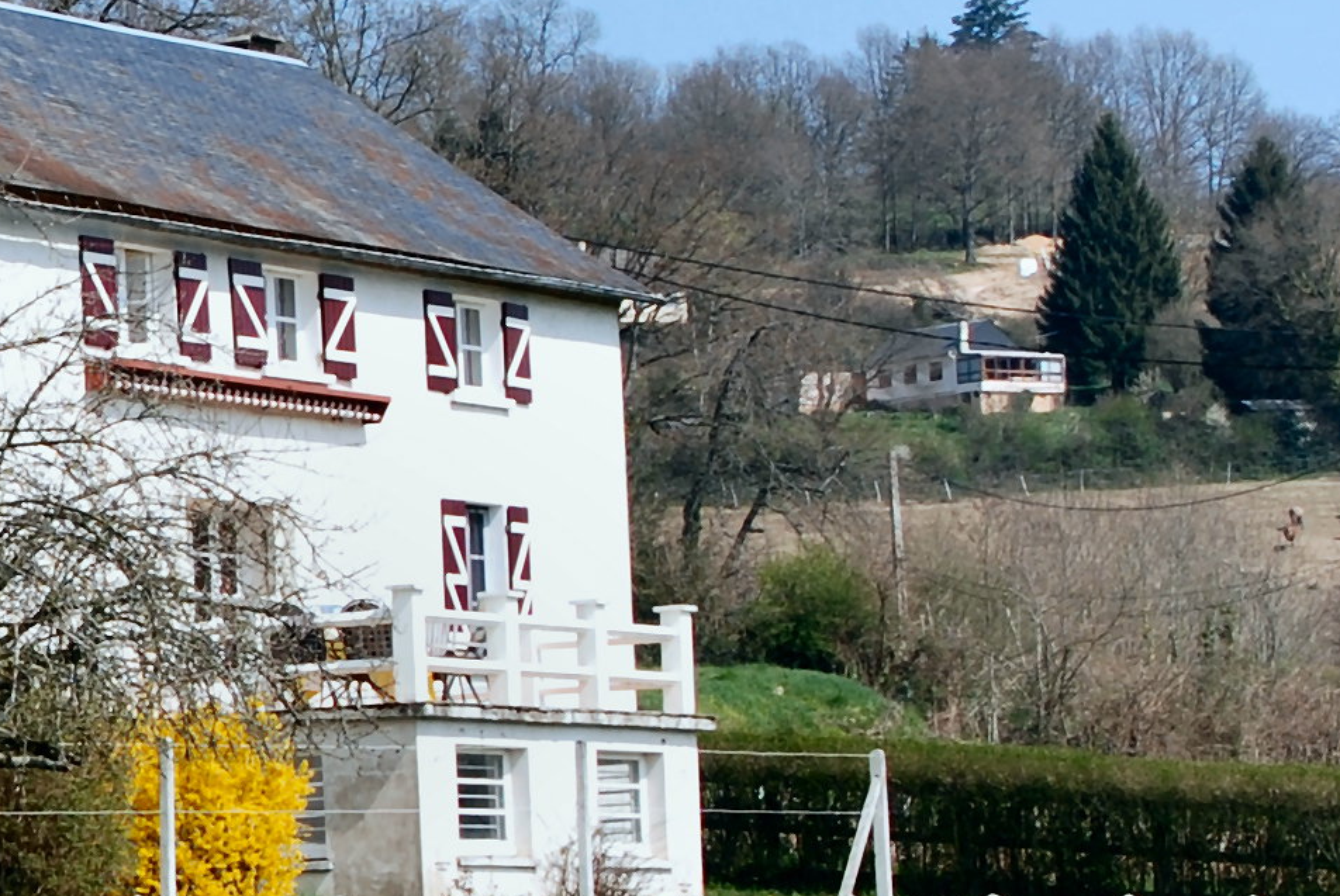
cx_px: -666
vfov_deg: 7.5
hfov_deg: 10.8
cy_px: 477
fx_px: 6819
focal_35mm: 183
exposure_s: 1/250
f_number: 8
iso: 100
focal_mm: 30
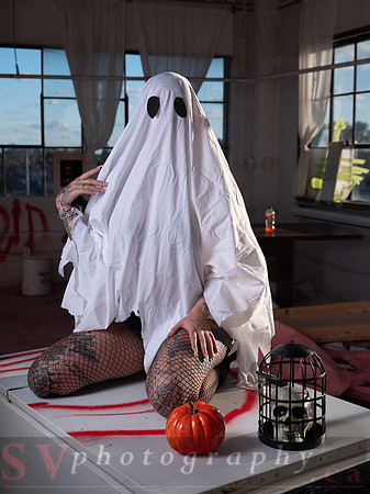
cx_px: 185
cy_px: 247
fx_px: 728
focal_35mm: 51
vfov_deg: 37.5
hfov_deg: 28.5
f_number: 7.1
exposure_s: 1/125
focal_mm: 64
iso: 100
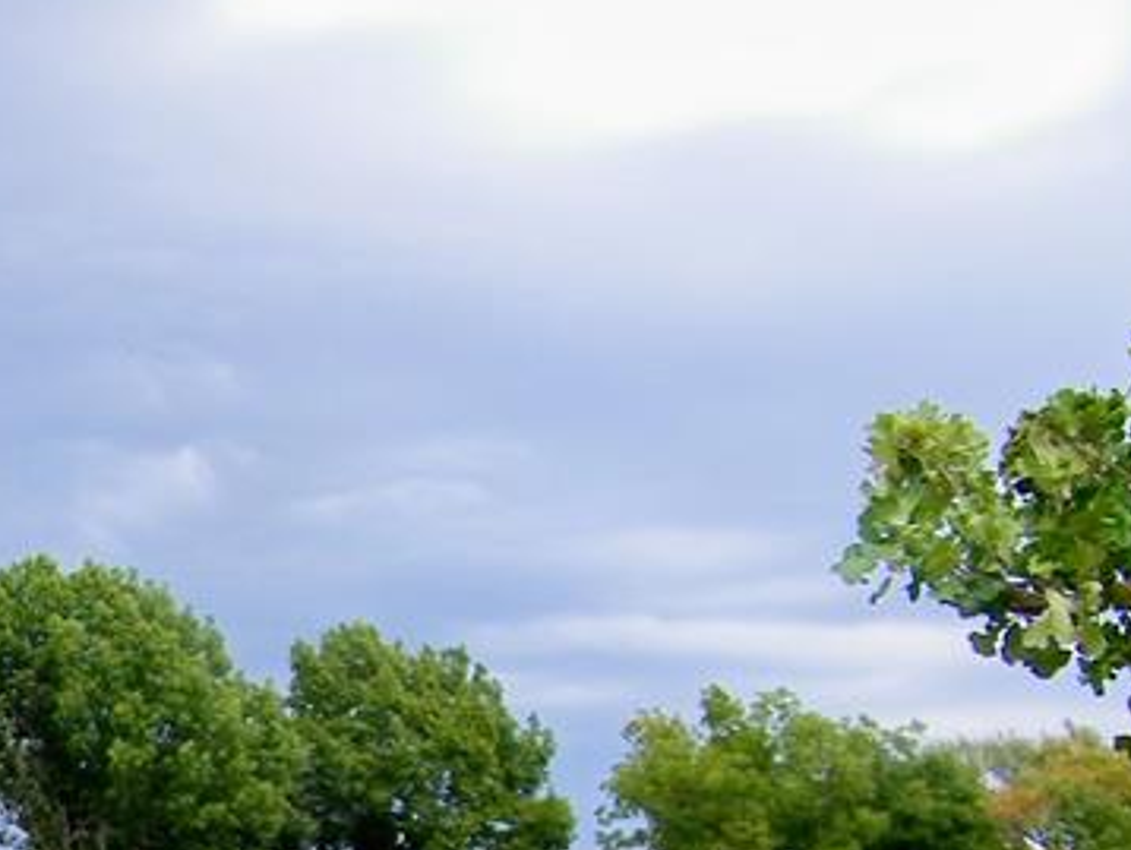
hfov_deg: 21.7
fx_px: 2616
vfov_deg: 17.1
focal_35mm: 80
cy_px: 1172
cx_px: -392
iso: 80
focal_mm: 5
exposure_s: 1/200
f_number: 3.5
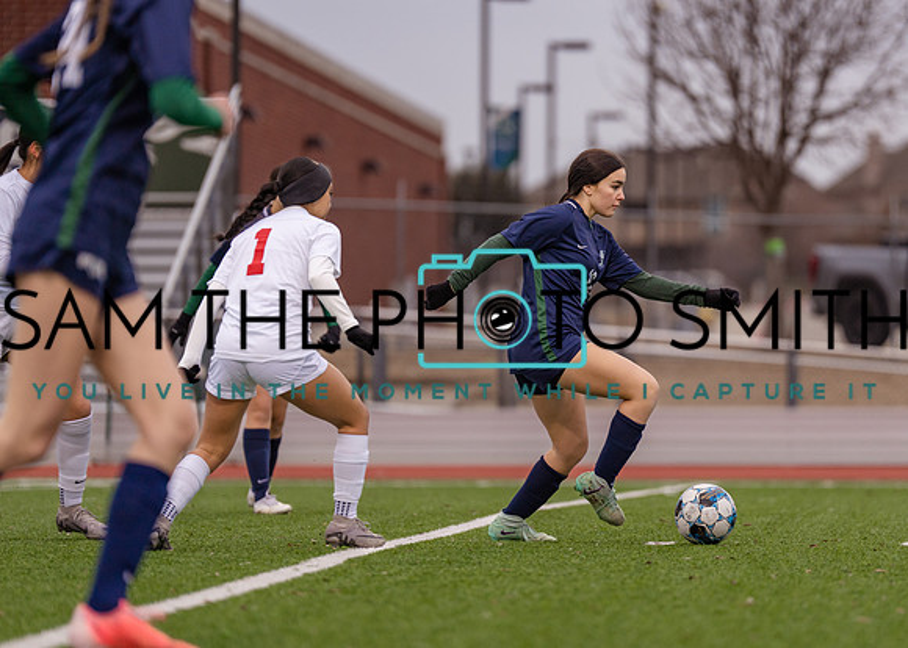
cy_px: 291
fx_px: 6915
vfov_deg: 5.4
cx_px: 547
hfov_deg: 7.5
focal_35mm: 268
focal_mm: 200
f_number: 2.8
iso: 400
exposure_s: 1/1250
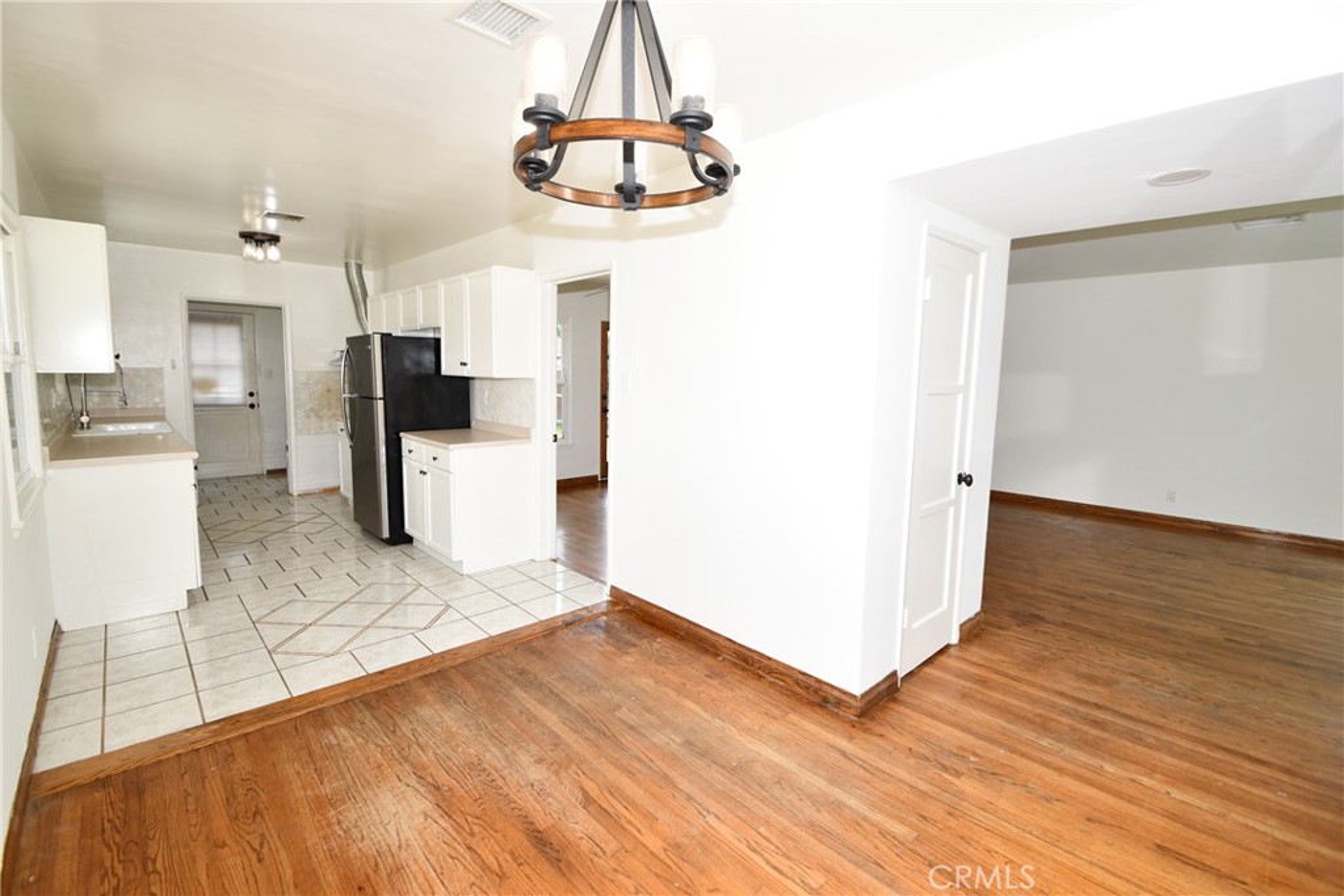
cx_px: 672
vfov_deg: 77.3
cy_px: 448
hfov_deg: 100.4
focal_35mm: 15
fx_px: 560
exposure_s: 1/100
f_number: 5
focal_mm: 10
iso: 200
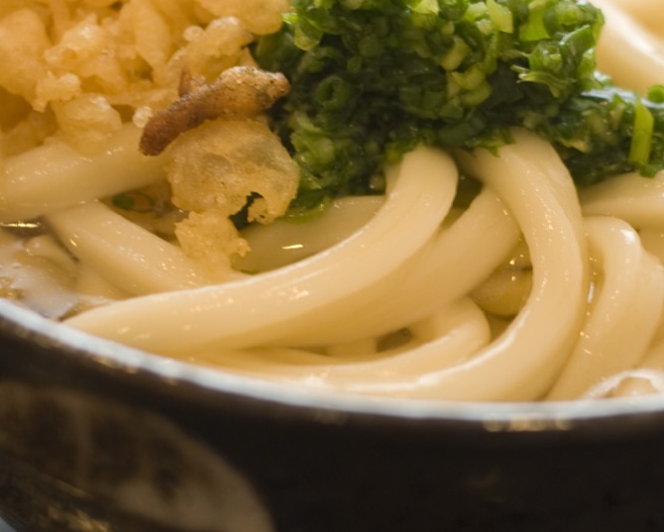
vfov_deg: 11.3
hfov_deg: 14.0
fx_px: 2693
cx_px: 479
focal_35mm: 137
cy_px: 288
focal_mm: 40
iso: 100
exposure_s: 1/10
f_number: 3.2
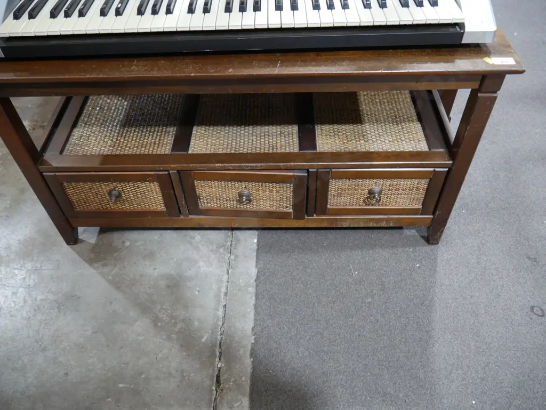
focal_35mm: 28
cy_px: 205
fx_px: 442
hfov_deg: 63.4
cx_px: 273
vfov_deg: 49.8
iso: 640
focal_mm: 14
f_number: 3.5
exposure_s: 1/60
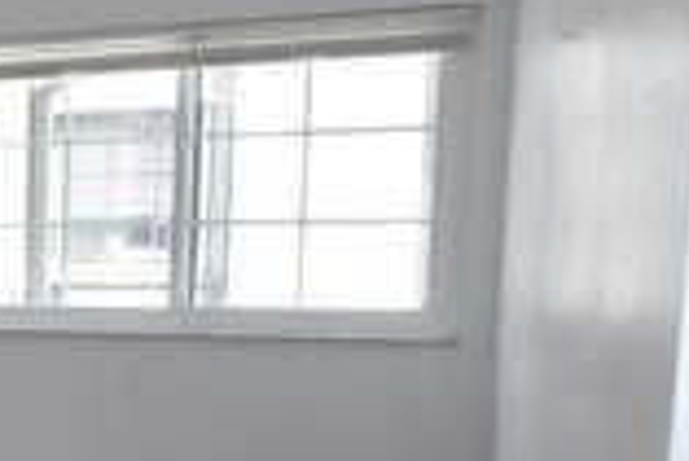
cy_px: 411
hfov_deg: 22.5
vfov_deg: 18.4
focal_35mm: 73
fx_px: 1398
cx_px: -351
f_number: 3
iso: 125
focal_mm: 4
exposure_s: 1/100
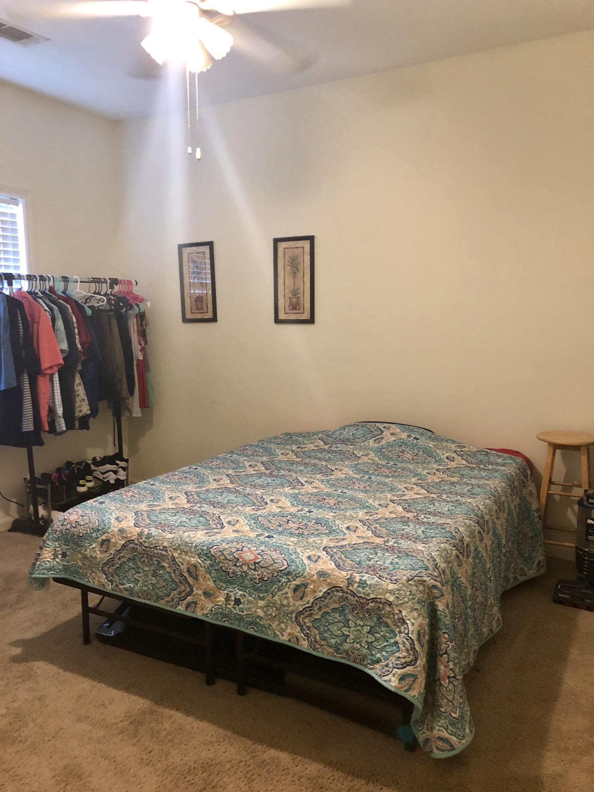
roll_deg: +1.8
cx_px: 297
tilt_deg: -7.3
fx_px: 641
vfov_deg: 63.4
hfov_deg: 49.7
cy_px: 396
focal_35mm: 28
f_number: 1.8
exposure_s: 1/9
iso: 100
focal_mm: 3.99
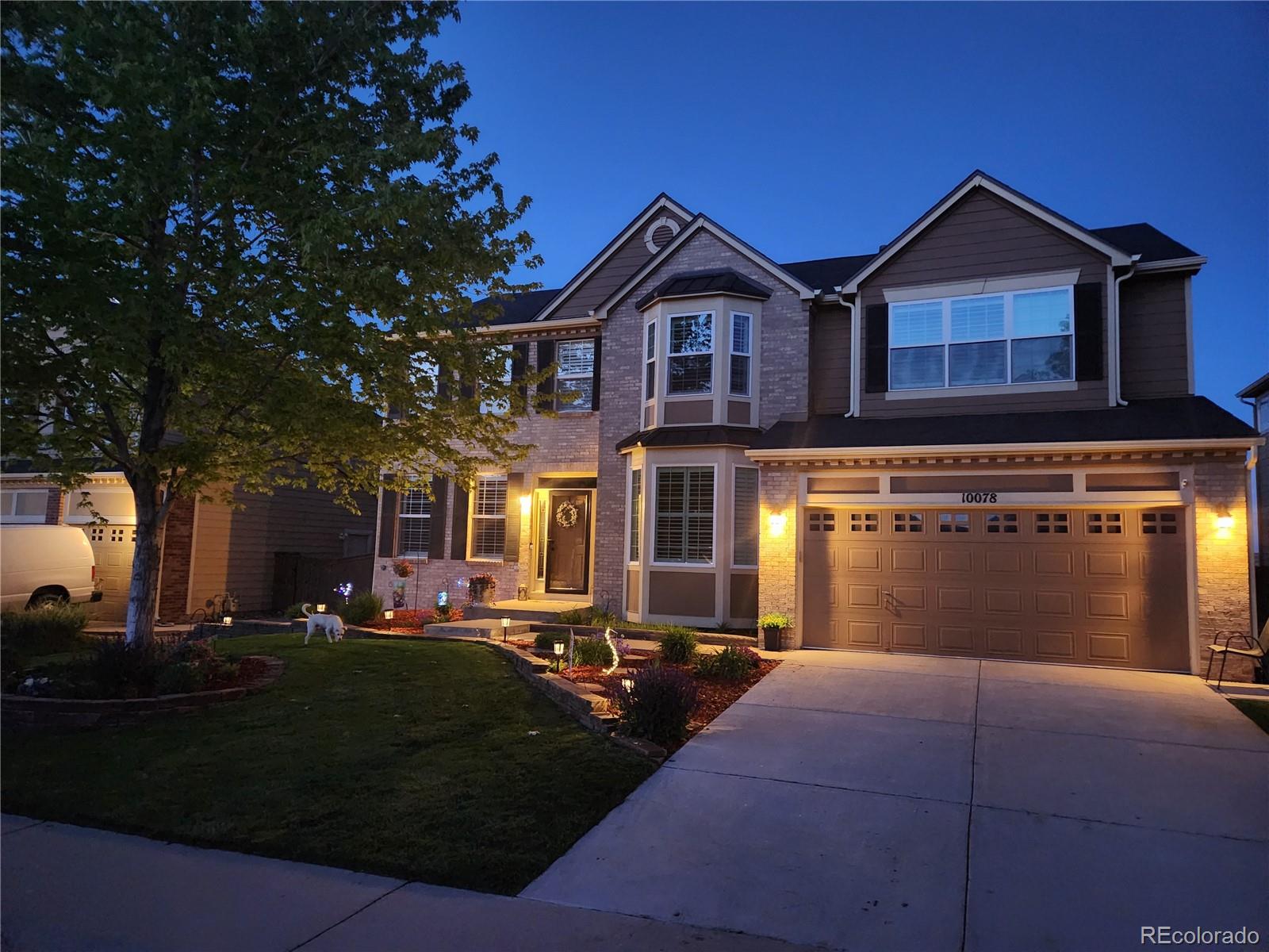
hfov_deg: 73.9
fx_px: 843
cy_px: 476
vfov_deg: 58.9
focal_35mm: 23
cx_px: 634
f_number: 1.8
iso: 1250
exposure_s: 1/24
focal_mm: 5.4
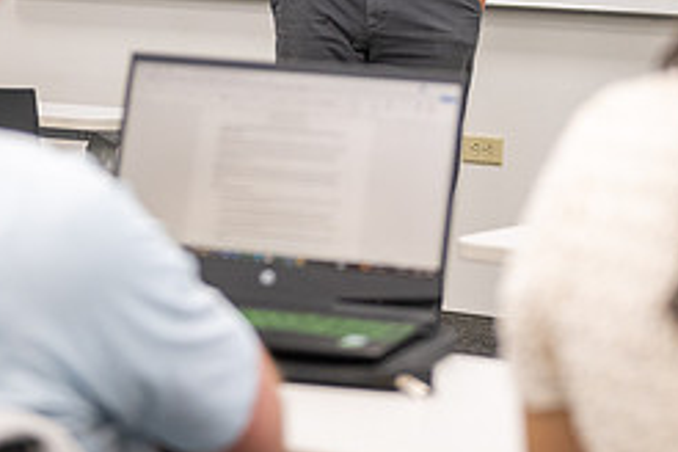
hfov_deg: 15.0
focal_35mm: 137
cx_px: 369
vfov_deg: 9.9
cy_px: -1
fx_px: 2580
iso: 1250
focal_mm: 58
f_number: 2.8
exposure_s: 1/500
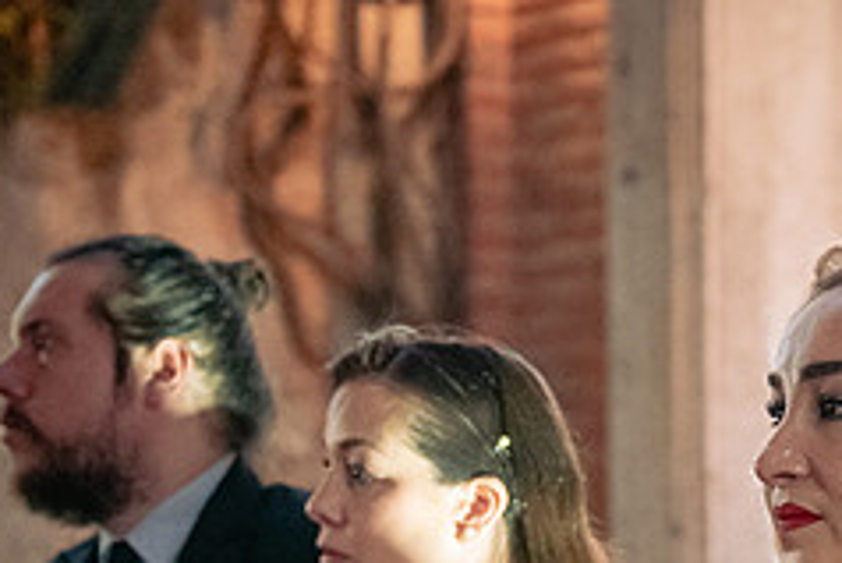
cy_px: 600
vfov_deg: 11.1
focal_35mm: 122
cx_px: 860
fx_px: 2855
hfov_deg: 16.4
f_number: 2.8
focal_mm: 50
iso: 6400
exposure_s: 1/125
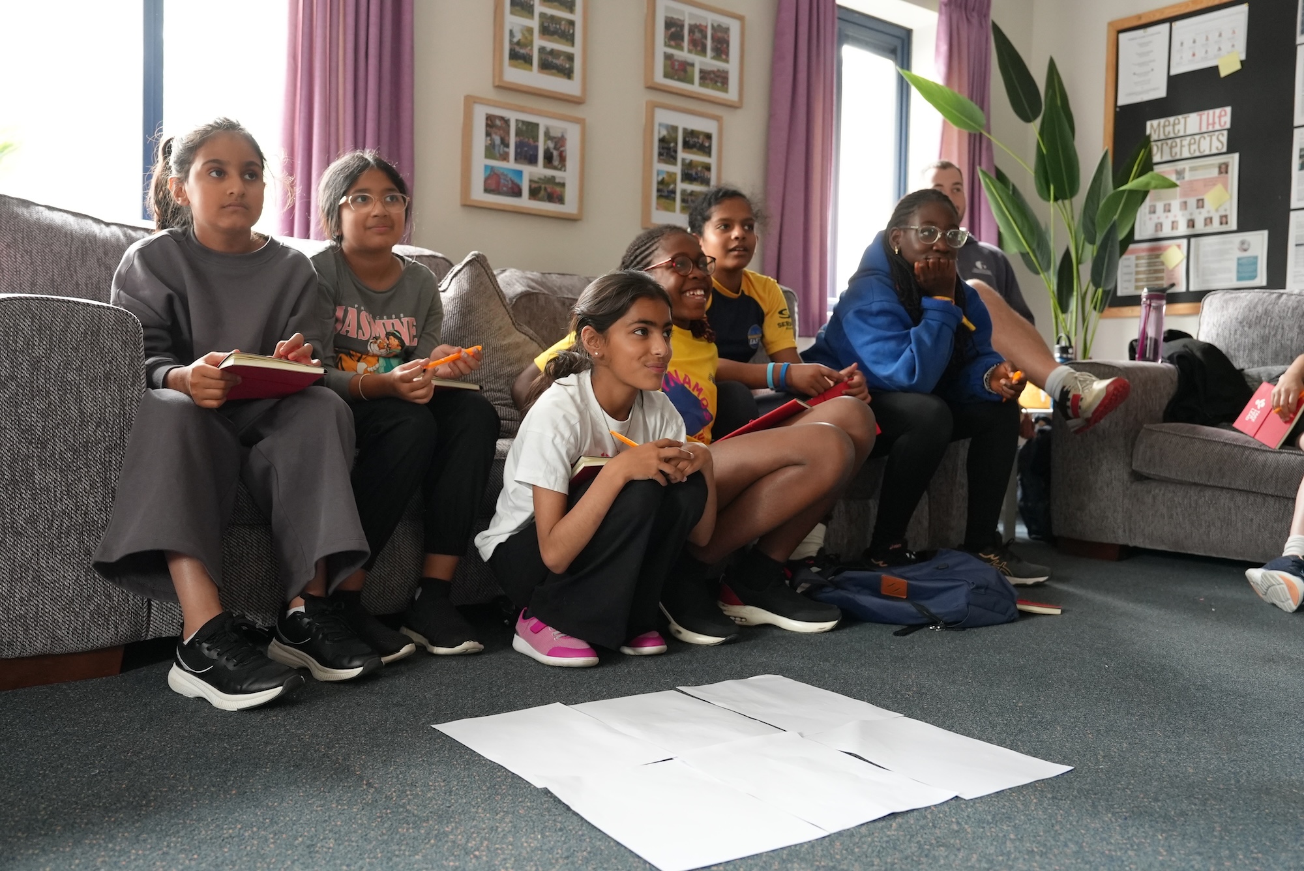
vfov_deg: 42.4
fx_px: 1123
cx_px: 652
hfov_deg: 60.3
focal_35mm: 31
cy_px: 436
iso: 5000
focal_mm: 31
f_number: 4
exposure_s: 1/160
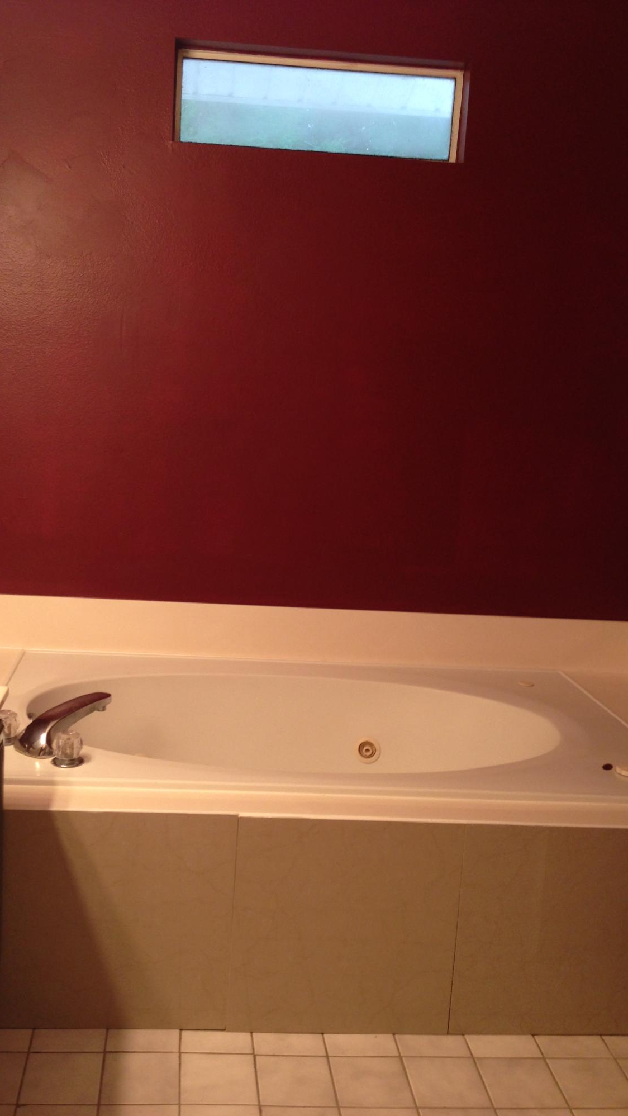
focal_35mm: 36
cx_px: 261
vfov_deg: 55.3
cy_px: 558
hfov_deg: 32.8
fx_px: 1065
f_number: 2.4
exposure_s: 1/20
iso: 80
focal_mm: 4.12
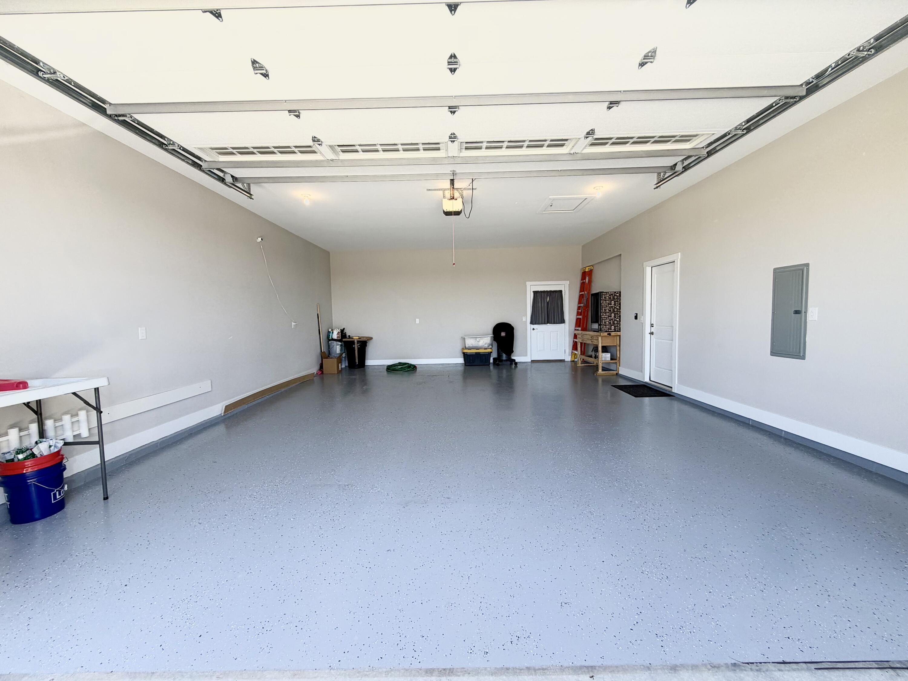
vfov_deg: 85.7
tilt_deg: -4.0
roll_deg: +1.7
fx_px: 367
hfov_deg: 102.1
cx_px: 454
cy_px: 340
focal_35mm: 14
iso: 40
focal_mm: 2.22
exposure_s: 1/186
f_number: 2.2
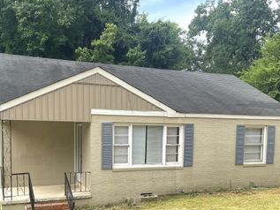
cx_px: 136
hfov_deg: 45.8
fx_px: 332
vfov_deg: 34.3
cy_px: 160
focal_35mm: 41
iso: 32
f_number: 1.6
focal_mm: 5.1
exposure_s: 1/953
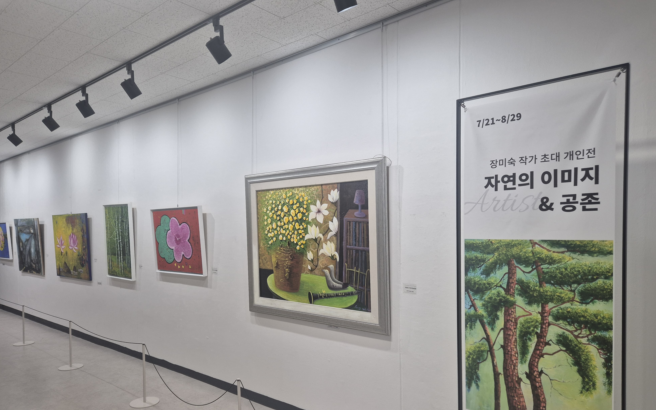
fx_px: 447
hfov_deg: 72.5
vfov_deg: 49.0
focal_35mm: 25
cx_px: 330
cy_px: 241
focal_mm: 5.4
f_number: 1.8
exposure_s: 1/120
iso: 80
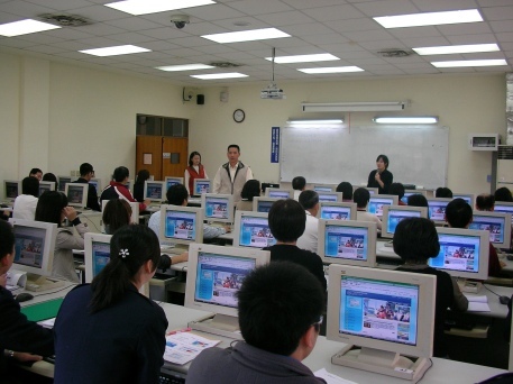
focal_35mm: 38
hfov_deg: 49.0
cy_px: 192
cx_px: 256
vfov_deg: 37.7
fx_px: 563
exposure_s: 1/42.2
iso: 100
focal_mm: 6
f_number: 2.9
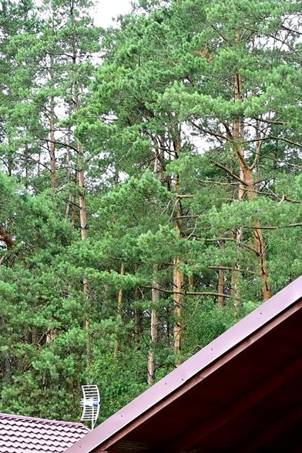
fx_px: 1283
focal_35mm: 102
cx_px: 316
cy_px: 487
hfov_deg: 13.2
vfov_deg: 19.3
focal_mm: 24
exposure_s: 1/640
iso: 640
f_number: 4
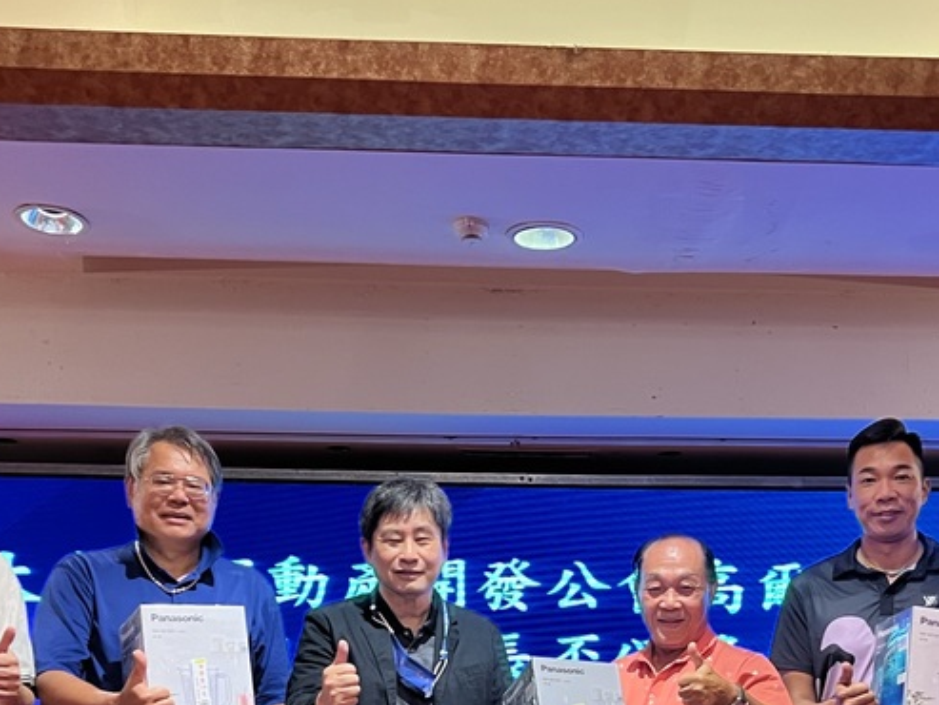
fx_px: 1465
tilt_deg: +1.3
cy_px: 720
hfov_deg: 35.5
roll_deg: -0.5
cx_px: 520
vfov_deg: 25.6
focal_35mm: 54
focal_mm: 5.7
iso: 320
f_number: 1.5
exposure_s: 1/60
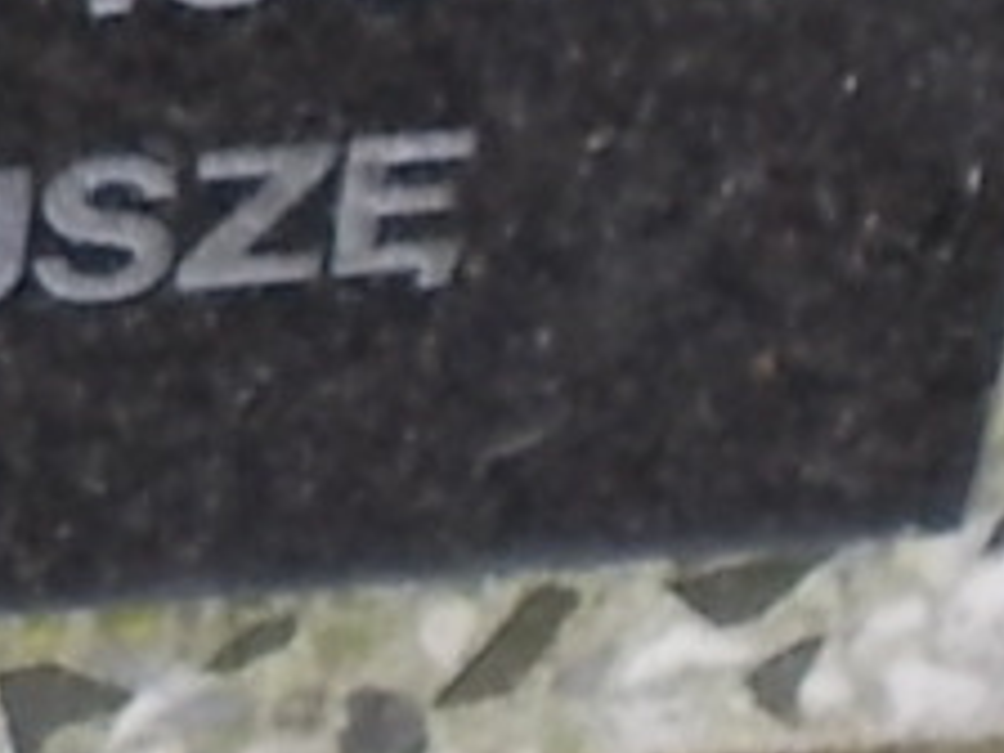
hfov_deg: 8.8
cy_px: -247
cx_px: -892
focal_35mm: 214
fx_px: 6207
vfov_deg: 6.9
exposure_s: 1/30
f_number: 3.4
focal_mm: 5.3
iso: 80
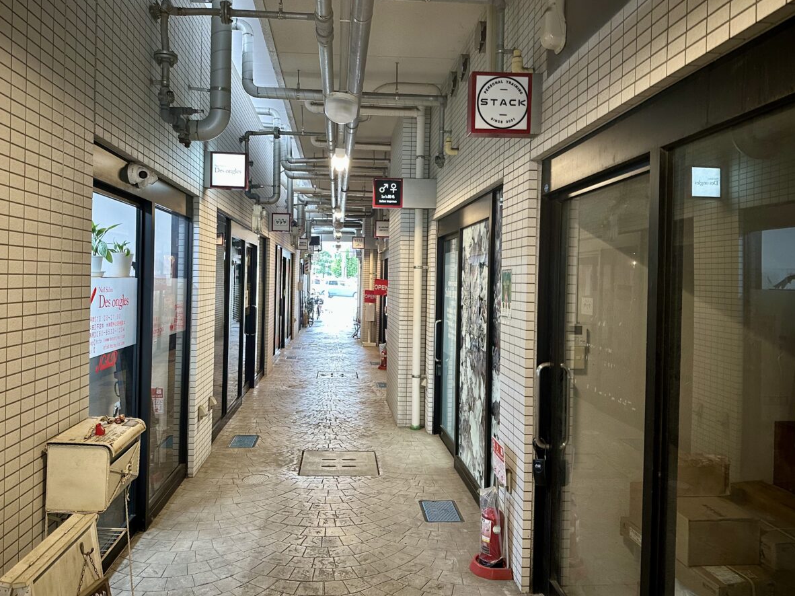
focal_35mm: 26
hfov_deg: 67.2
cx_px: 371
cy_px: 284
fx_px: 597
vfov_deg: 53.0
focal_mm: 6.86
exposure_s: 1/60
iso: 320
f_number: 1.78
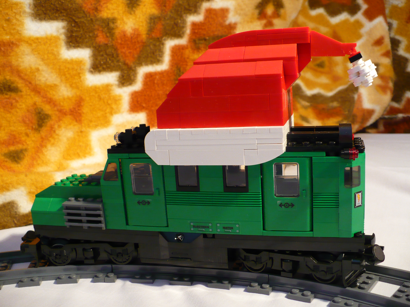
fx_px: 450
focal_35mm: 38
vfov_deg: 37.7
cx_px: 208
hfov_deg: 49.0
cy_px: 150
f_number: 2.8
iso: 200
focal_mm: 6.1
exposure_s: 1/15
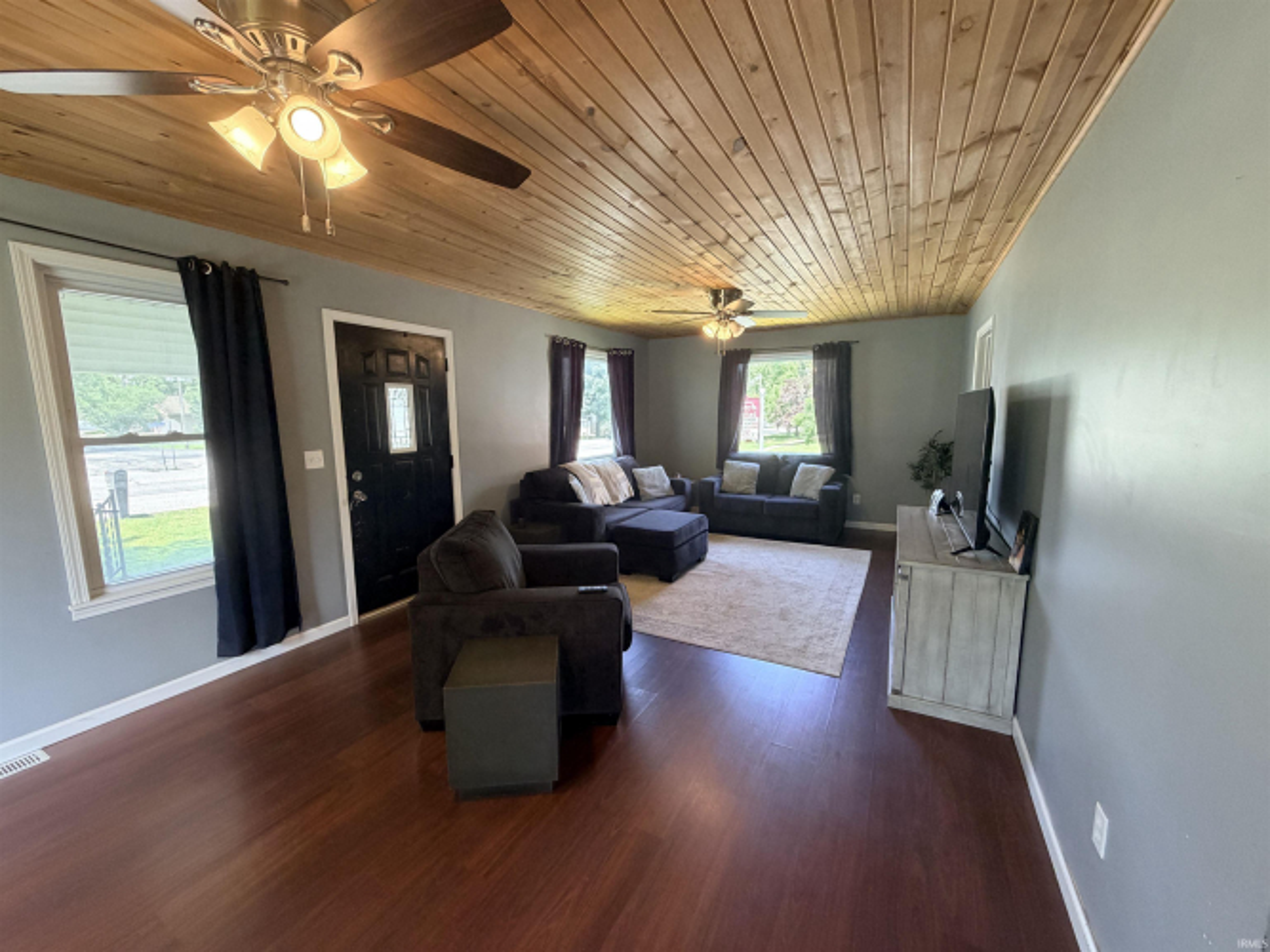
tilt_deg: -7.9
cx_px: 635
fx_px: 514
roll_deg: +0.9
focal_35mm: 14
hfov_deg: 102.1
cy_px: 476
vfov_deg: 85.7
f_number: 2.2
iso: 320
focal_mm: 2.22
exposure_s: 1/120
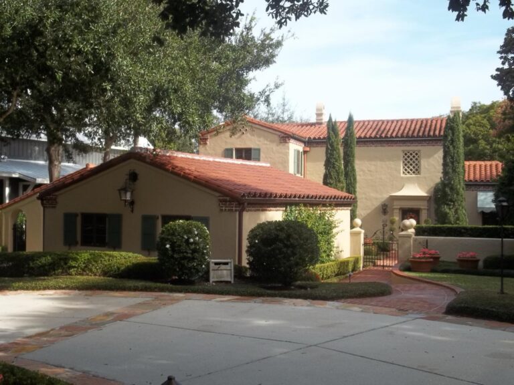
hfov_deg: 41.2
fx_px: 683
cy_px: 192
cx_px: 257
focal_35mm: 46
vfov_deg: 31.5
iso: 64
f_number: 3.7
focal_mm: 8.3
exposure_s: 1/400
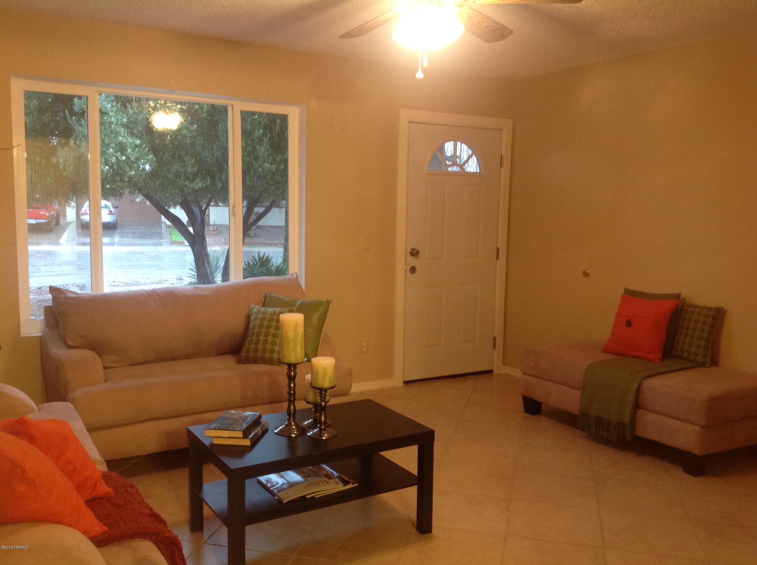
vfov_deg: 40.6
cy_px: 282
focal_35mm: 35
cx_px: 378
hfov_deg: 52.7
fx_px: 764
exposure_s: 1/15
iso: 160
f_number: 2.4
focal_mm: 4.28
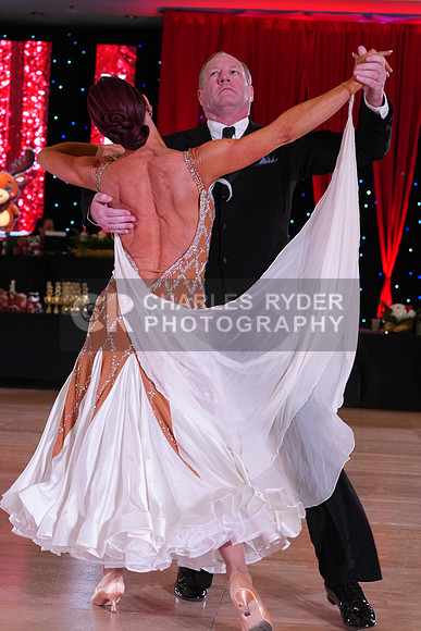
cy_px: 316
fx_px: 1315
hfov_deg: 18.2
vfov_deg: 27.0
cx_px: 210
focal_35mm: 75
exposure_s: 1/250
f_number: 5
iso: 2500
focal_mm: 75
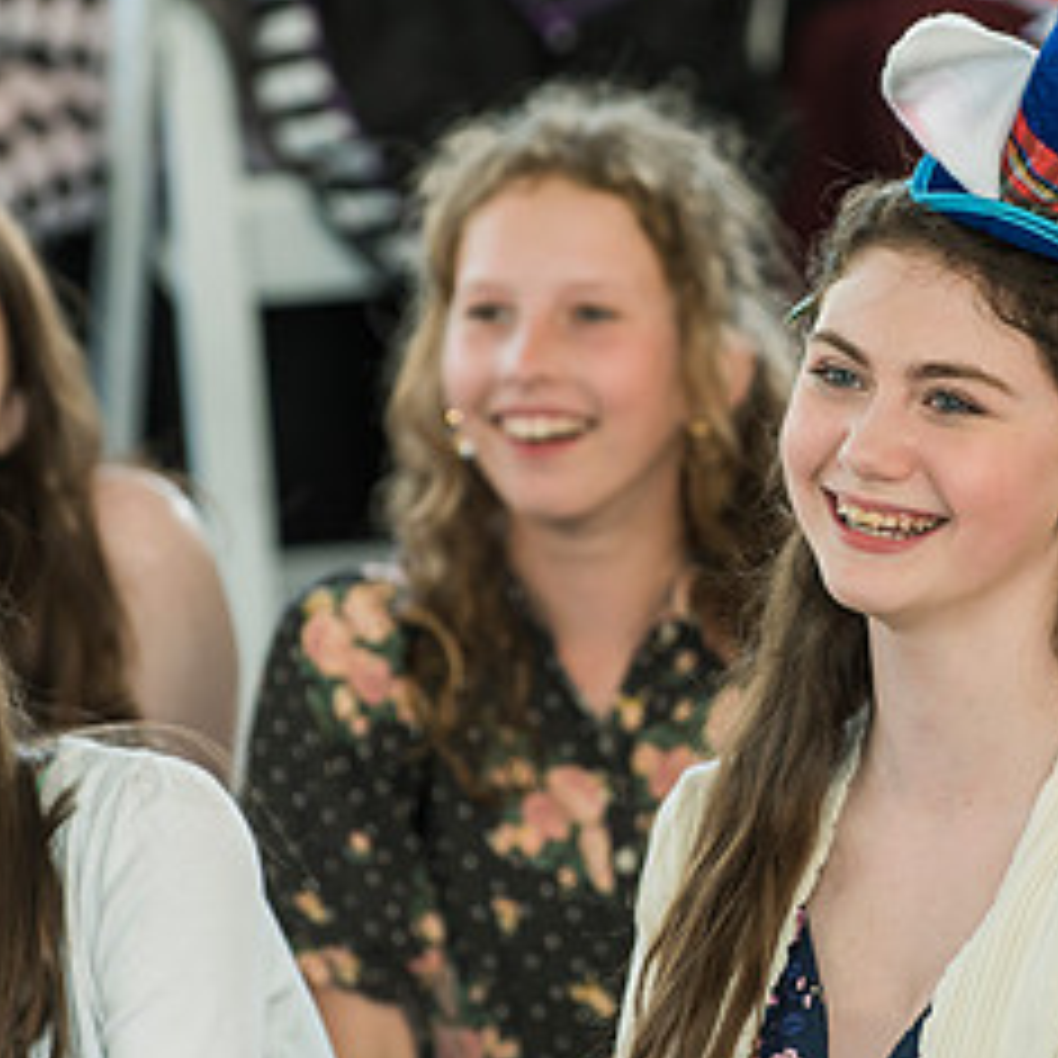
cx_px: 873
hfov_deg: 4.2
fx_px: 14489
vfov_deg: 4.2
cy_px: 475
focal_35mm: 419
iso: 640
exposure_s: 1/160
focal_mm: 200
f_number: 4
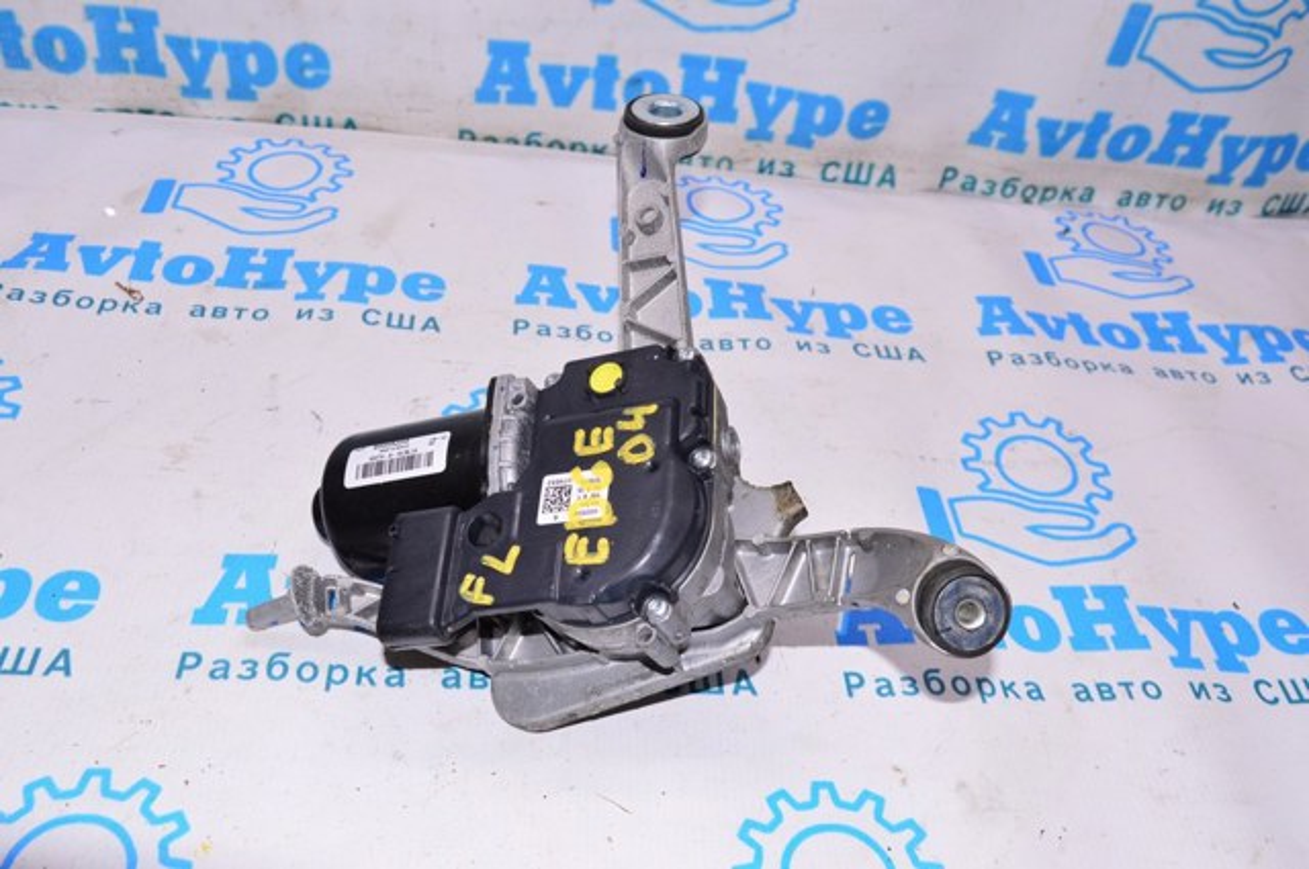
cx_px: 654
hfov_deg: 57.3
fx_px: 1198
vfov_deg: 39.9
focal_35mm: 33
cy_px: 434
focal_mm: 22
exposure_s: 1/200
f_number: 8
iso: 1600
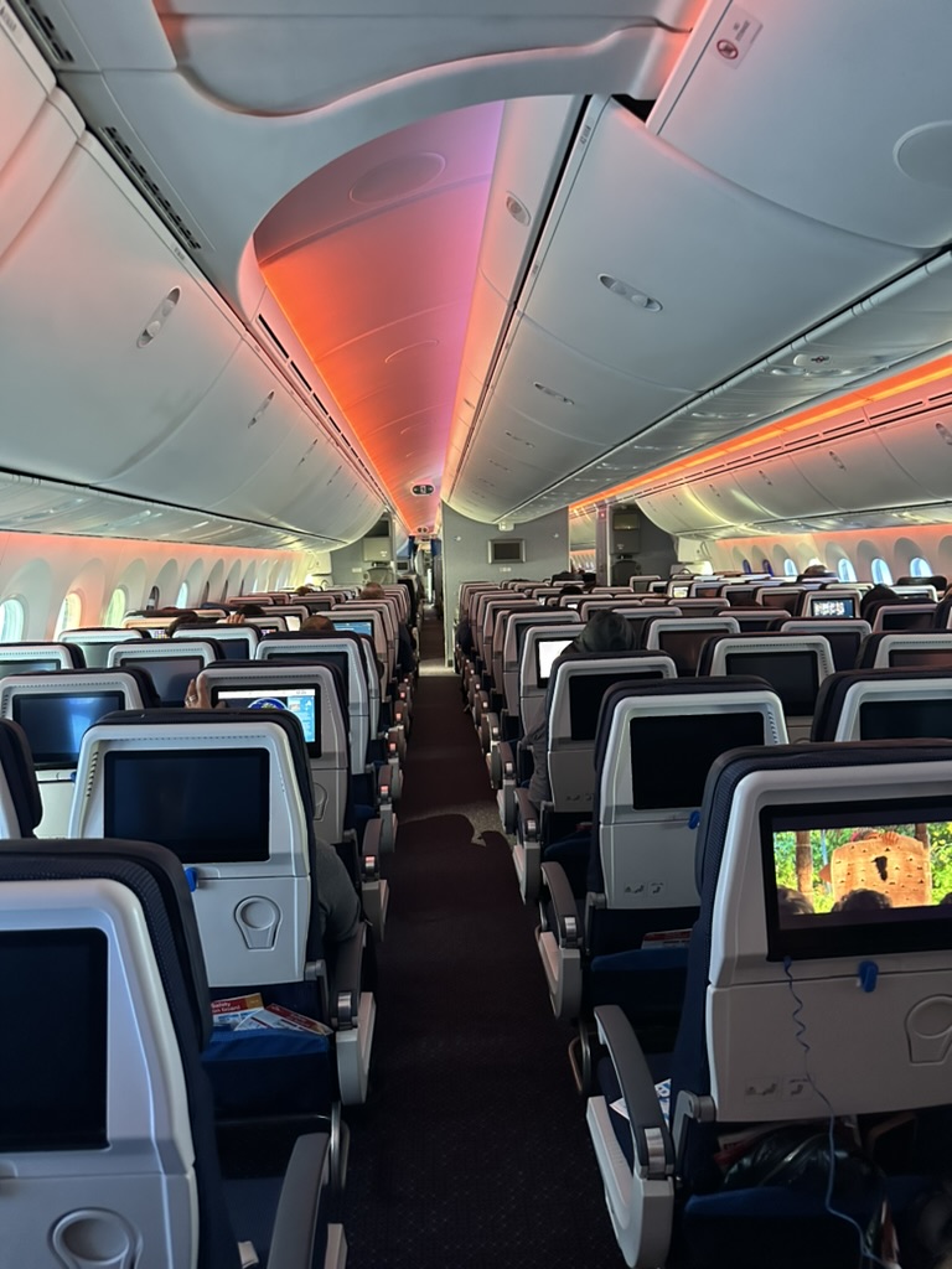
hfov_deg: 56.8
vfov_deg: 71.6
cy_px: 634
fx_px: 880
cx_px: 476
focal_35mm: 24
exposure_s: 1/55
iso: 800
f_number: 1.78
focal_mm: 6.86
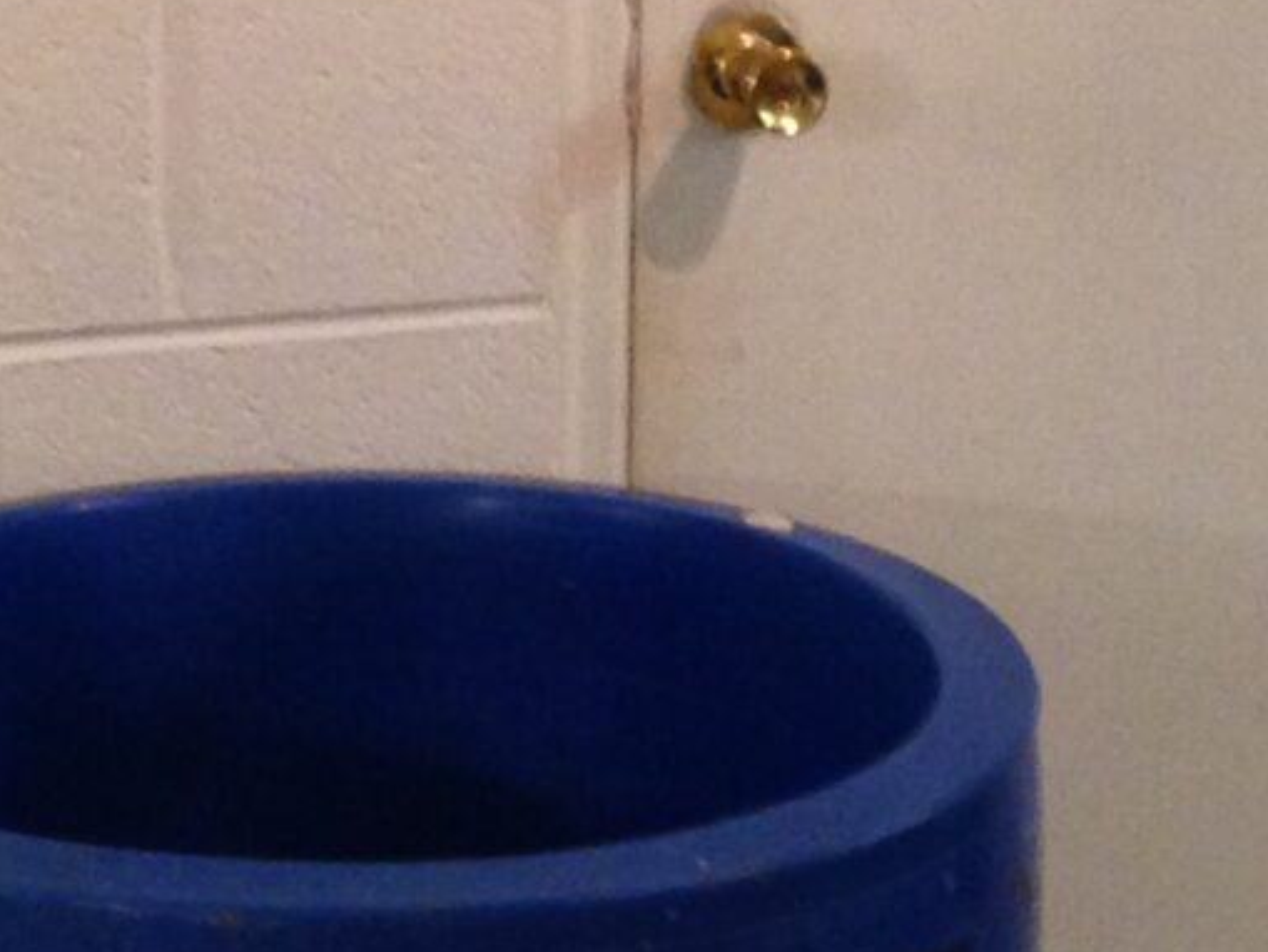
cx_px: 715
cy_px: -551
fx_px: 6082
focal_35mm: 166
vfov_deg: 8.7
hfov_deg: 11.9
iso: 200
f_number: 2.4
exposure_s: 1/20
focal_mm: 4.12
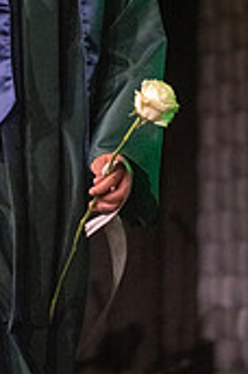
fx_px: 2583
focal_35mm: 249
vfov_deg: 8.2
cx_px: -4
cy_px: -74
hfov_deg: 5.5
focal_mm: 95
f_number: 2.8
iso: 16000
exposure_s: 1/1000
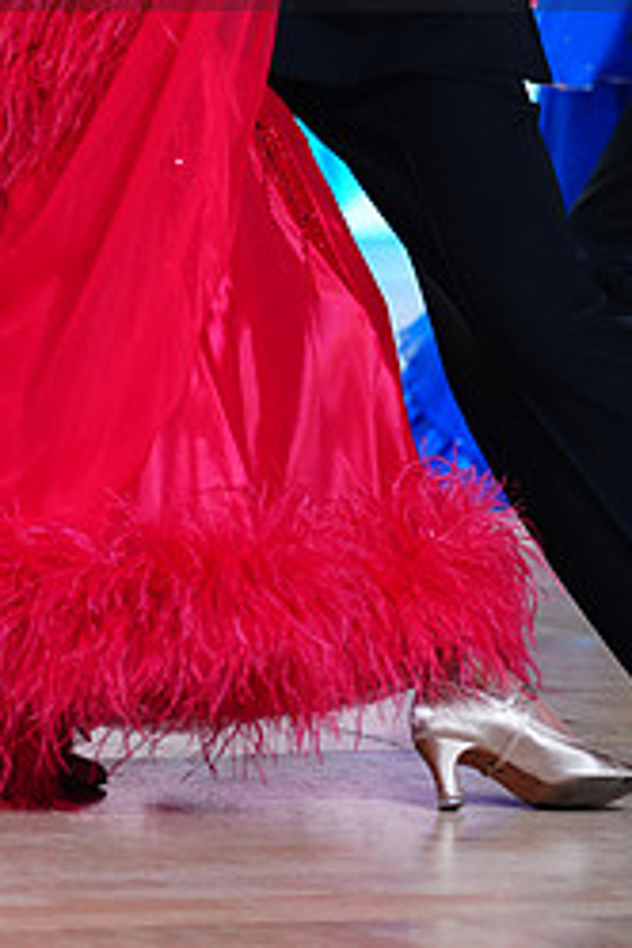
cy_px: -114
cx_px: 272
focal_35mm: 294
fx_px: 7741
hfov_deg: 4.7
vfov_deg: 7.0
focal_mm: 126
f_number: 2.8
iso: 640
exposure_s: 1/500
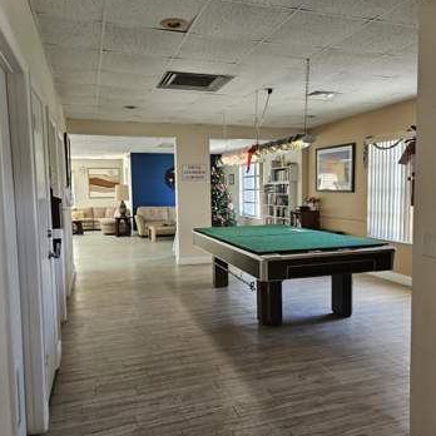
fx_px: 399
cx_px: 232
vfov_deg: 57.3
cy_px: 219
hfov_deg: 57.3
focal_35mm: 28
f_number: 1.8
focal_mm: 5.4
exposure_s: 1/120
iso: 250
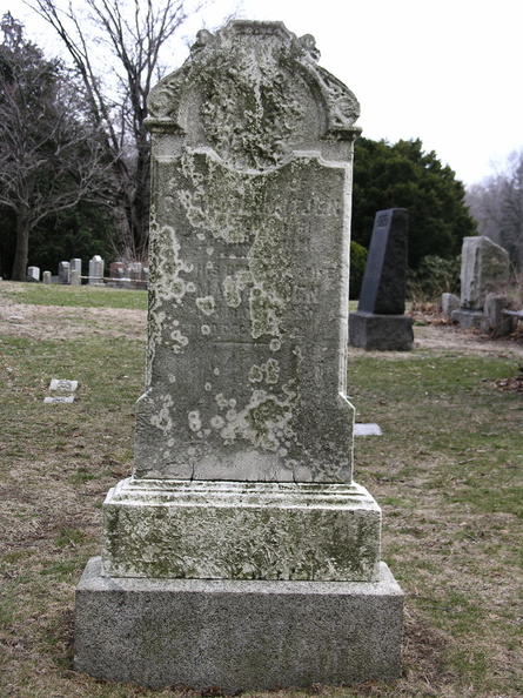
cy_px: 349
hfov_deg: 22.9
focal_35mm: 64
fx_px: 1290
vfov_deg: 30.3
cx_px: 262
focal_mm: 16.4
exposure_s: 1/99.4
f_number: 3.2
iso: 50
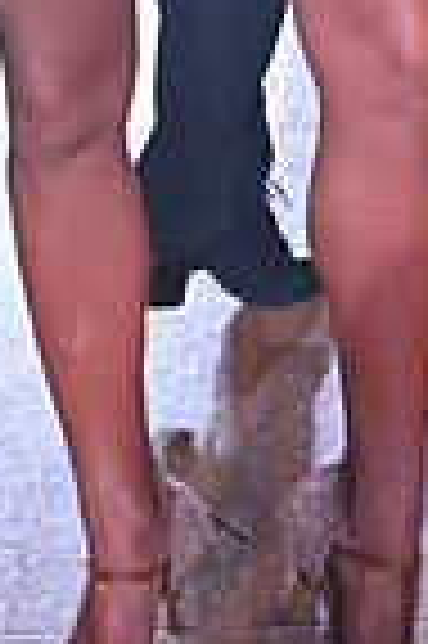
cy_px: -518
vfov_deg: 9.6
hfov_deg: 6.7
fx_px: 3629
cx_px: 408
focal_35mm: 203
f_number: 5
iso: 5000
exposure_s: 1/400
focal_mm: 50
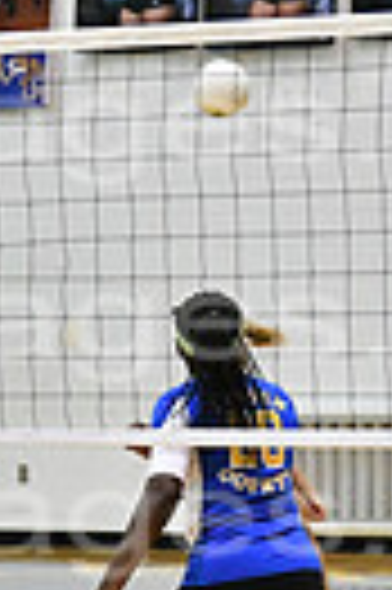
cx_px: -284
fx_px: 5437
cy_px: 426
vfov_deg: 6.2
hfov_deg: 4.1
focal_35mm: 332
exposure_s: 1/640
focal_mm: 50
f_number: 3.5
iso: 8000
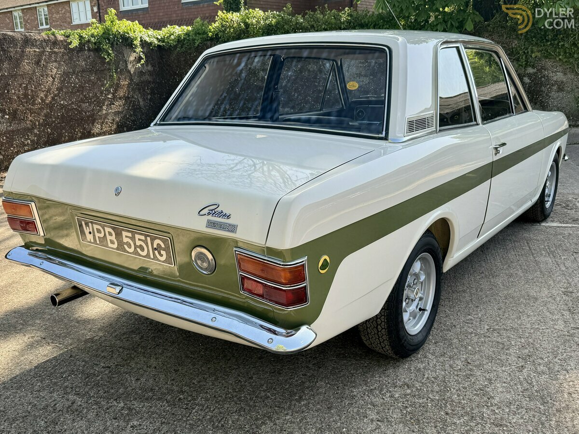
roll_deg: +0.5
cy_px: 217
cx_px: 290
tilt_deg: -15.1
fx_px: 401
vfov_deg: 56.8
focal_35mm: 24
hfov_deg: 71.6
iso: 80
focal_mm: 6.76
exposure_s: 1/722
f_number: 1.78
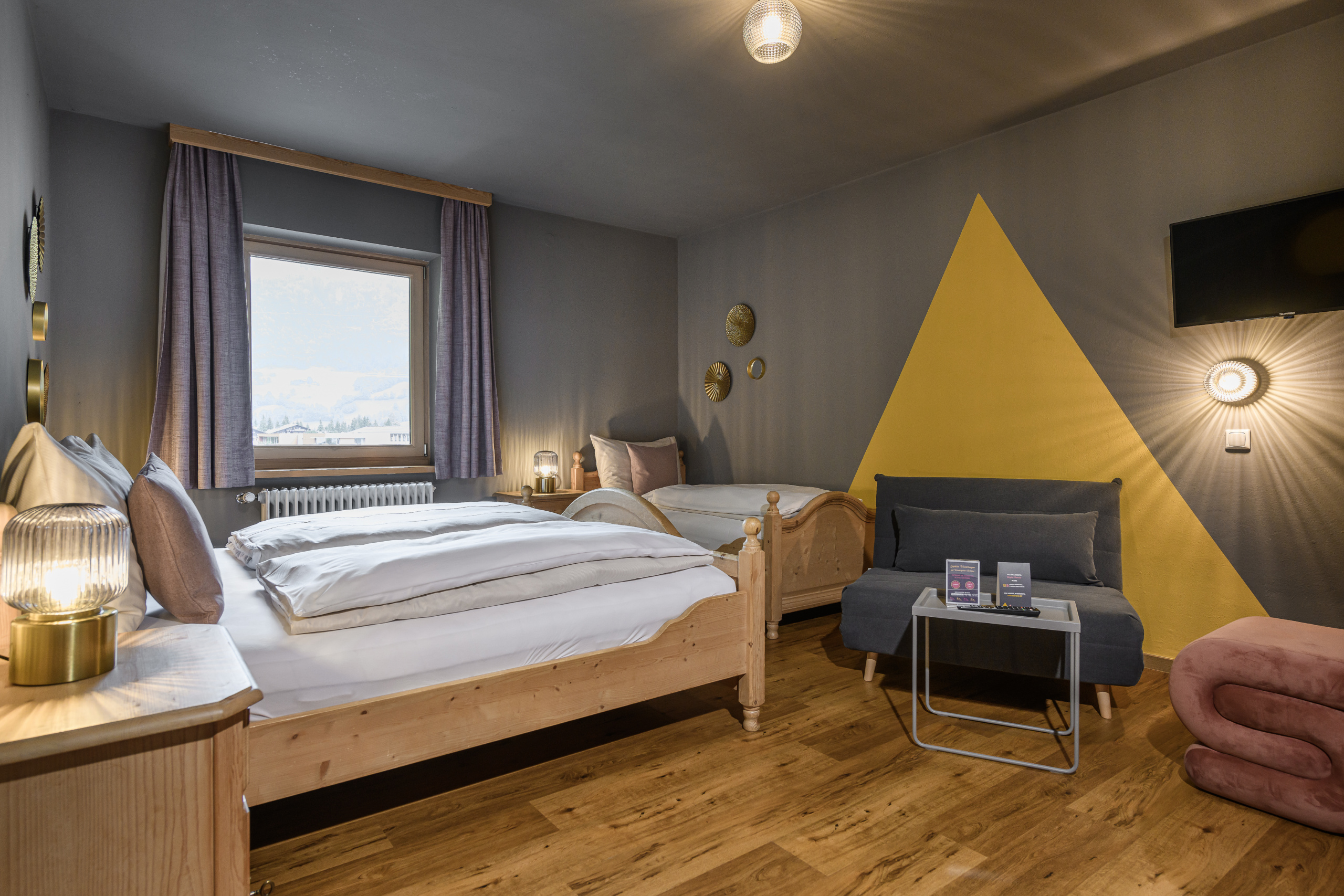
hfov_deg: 84.0
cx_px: 672
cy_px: 448
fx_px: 747
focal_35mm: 20
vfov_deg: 61.9
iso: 400
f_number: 6.7
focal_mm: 20
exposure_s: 1/15
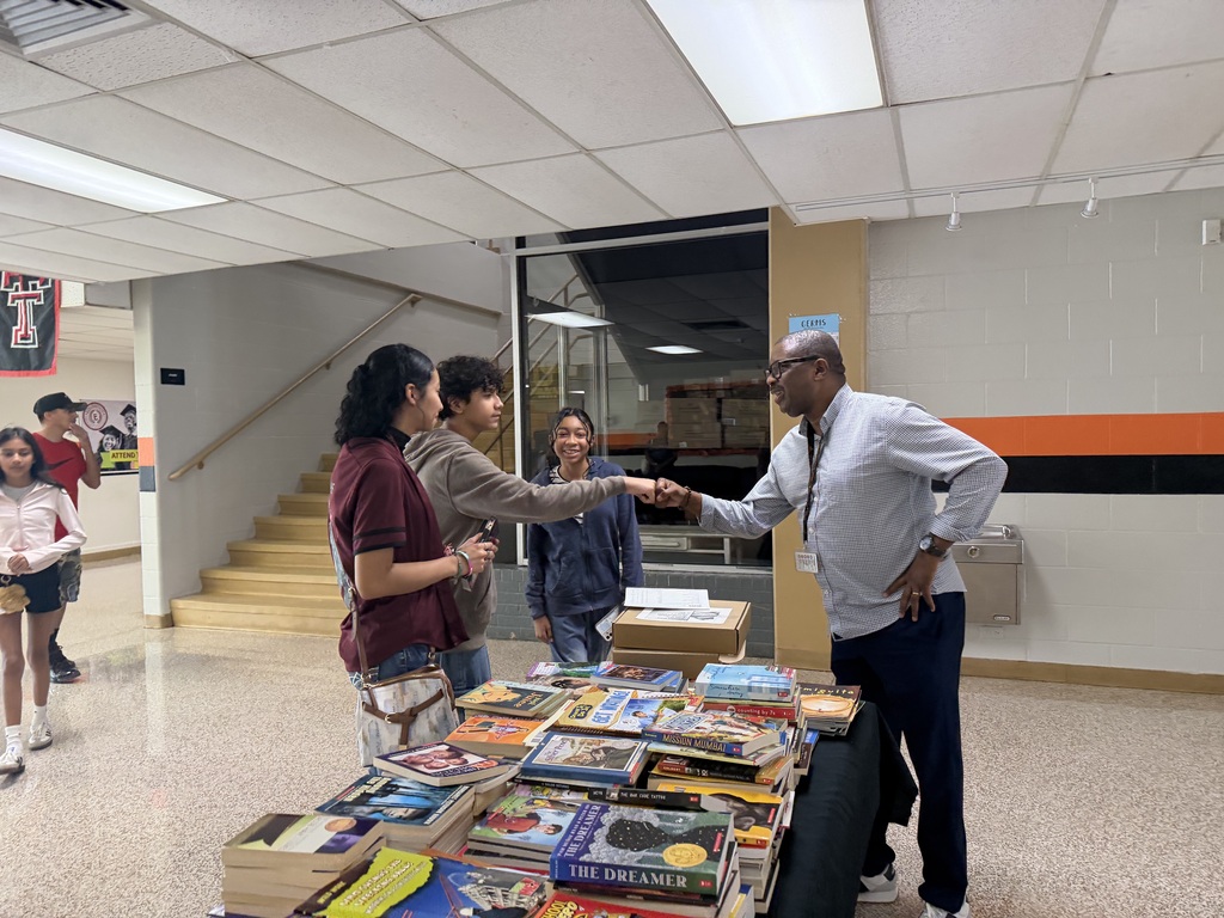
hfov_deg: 71.6
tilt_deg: -7.5
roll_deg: +0.1
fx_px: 849
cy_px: 459
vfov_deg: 56.8
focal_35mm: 24
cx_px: 612
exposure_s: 1/120
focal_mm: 6.76
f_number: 1.78
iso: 400
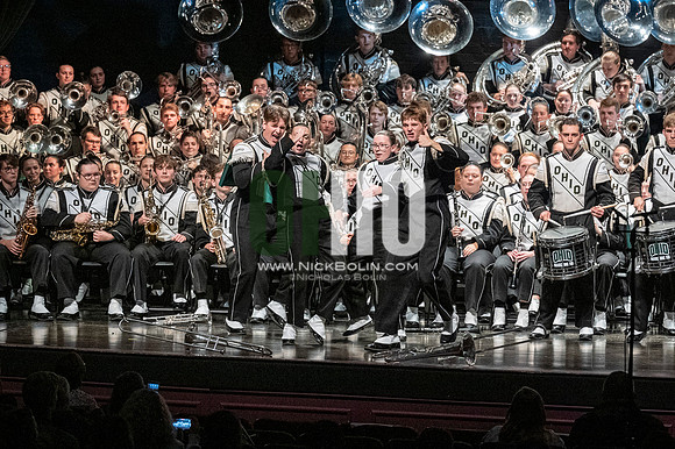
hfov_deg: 11.0
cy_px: 224
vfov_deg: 7.3
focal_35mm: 187
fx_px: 3504
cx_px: 338
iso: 4000
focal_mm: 125
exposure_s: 1/500
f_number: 4
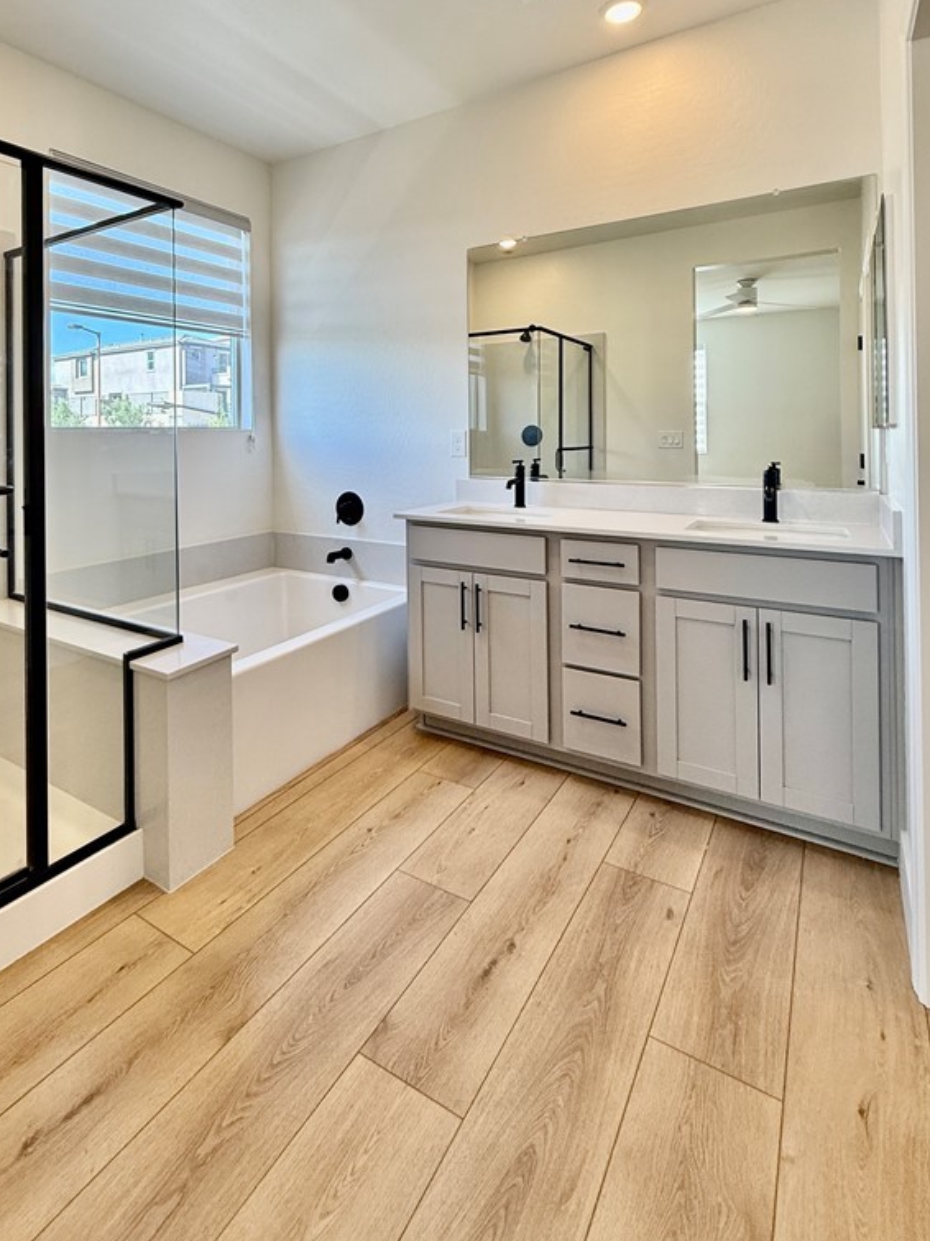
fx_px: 681
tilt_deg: +2.0
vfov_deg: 82.4
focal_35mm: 19
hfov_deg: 67.5
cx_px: 343
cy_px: 436
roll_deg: -0.4
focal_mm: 2.22
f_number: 2.2
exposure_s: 1/120
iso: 80
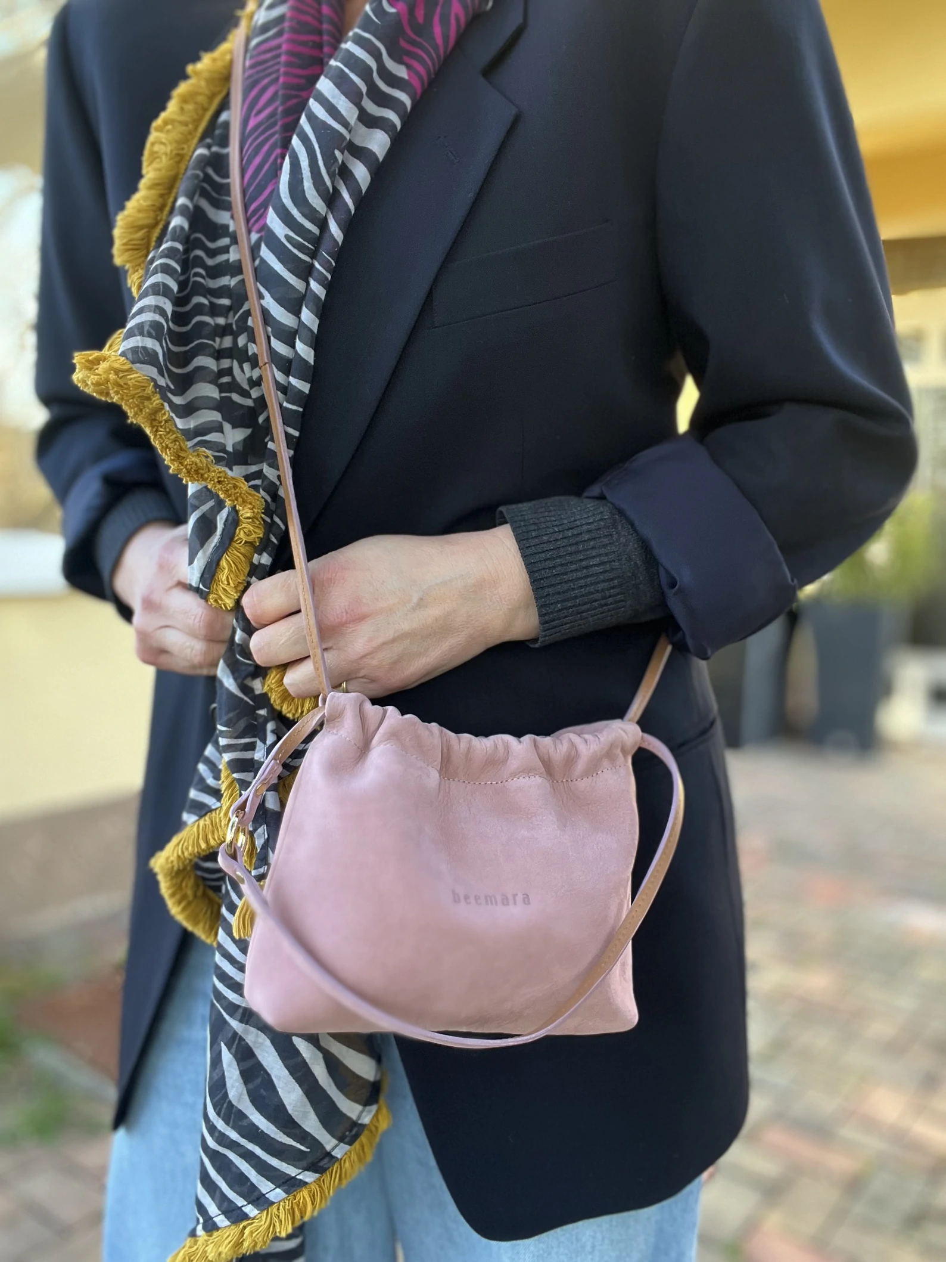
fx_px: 1093
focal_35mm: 30
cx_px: 473
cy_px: 631
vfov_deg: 60.0
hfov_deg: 46.8
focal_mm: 2.71
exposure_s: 1/119
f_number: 2.2
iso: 100
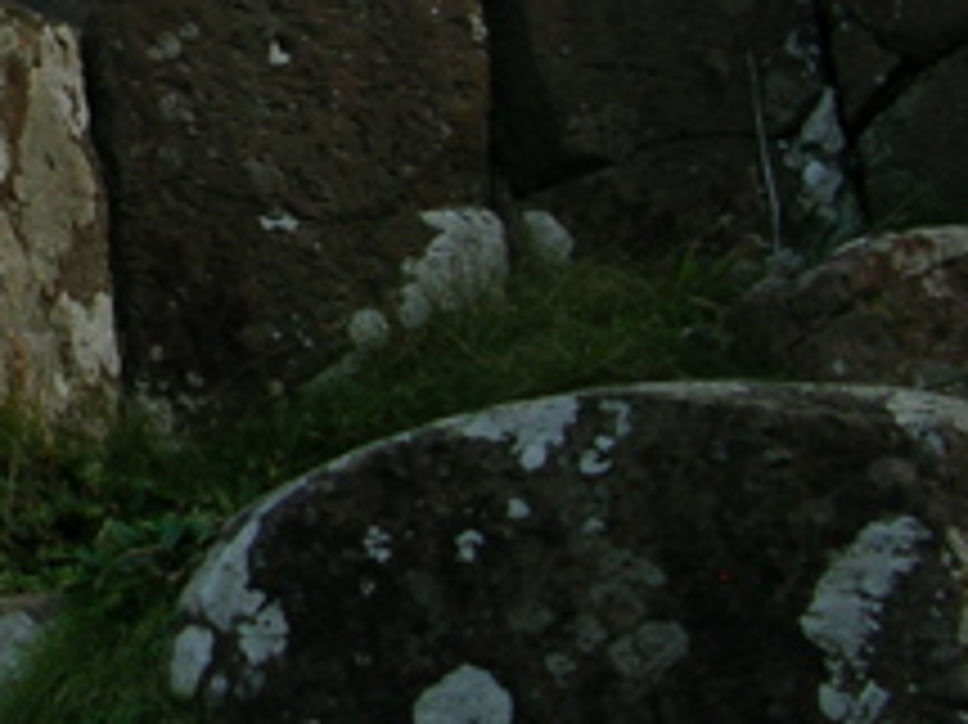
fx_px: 3158
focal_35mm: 113
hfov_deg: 16.5
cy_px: -49
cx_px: -288
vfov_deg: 12.9
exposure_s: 1/291
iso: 50
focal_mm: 5.8
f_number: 2.8
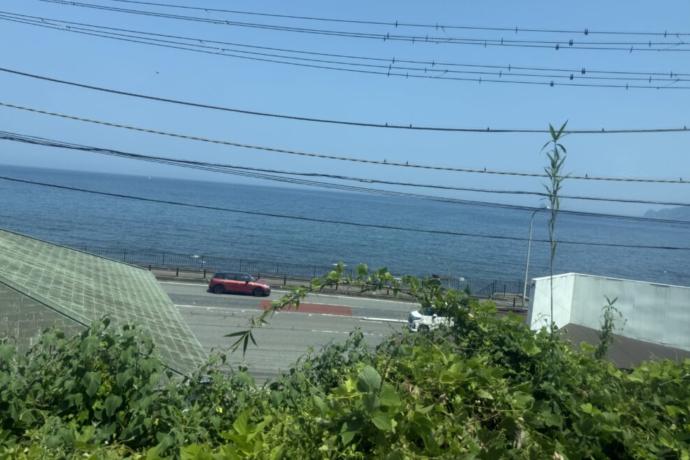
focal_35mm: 26
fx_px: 498
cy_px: 193
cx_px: 347
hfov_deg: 69.4
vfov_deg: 49.3
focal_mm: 6.76
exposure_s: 1/3759
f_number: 1.78
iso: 80
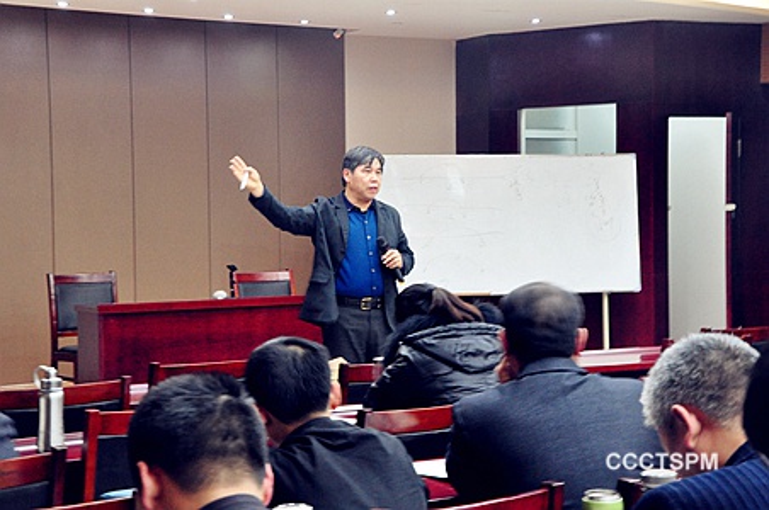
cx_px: 384
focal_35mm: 68
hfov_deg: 29.9
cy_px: 255
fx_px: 1440
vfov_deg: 20.1
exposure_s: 1/3
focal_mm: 45
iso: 1600
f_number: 10
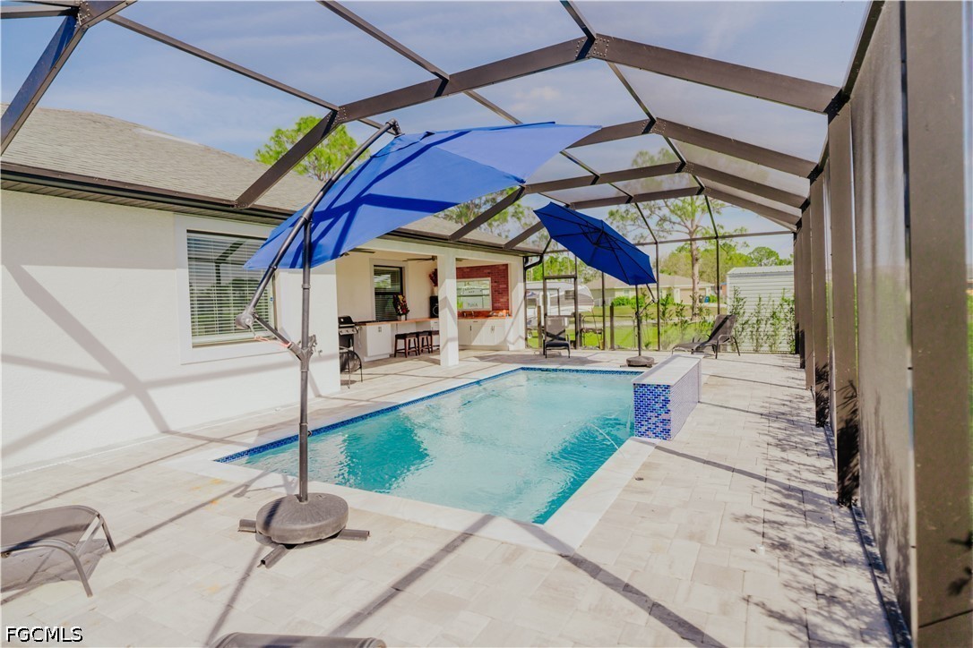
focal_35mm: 20
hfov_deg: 84.0
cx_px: 486
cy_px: 324
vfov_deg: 61.9
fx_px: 541
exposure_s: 1/8000
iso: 400
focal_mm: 20
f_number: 1.8
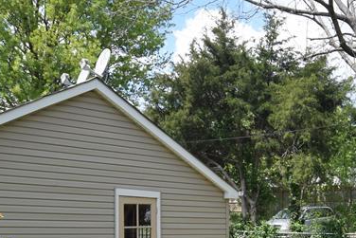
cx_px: 234
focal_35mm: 52
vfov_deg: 24.8
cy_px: 237
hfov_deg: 37.8
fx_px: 514
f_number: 8
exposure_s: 1/250
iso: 200
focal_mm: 12
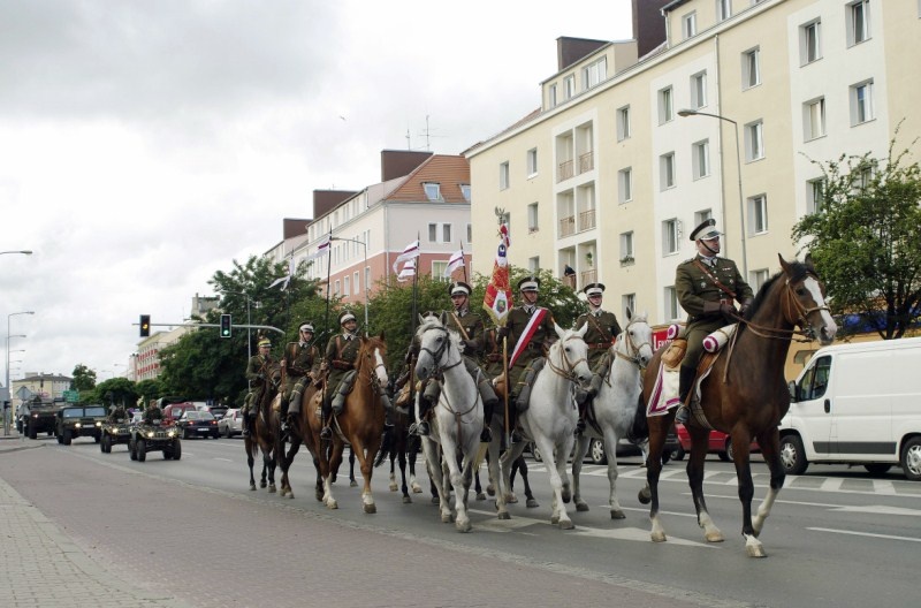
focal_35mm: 42
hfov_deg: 46.5
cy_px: 304
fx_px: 1071
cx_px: 460
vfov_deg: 31.7
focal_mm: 28
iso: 200
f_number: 6.7
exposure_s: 1/180
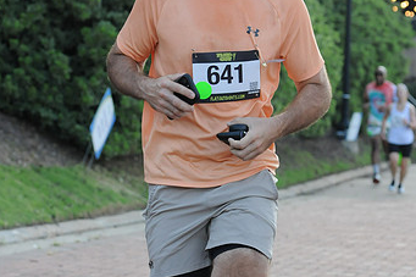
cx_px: 220
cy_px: 164
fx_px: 2505
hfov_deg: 9.5
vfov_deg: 6.3
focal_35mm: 217
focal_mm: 85
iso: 800
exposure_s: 1/800
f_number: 5
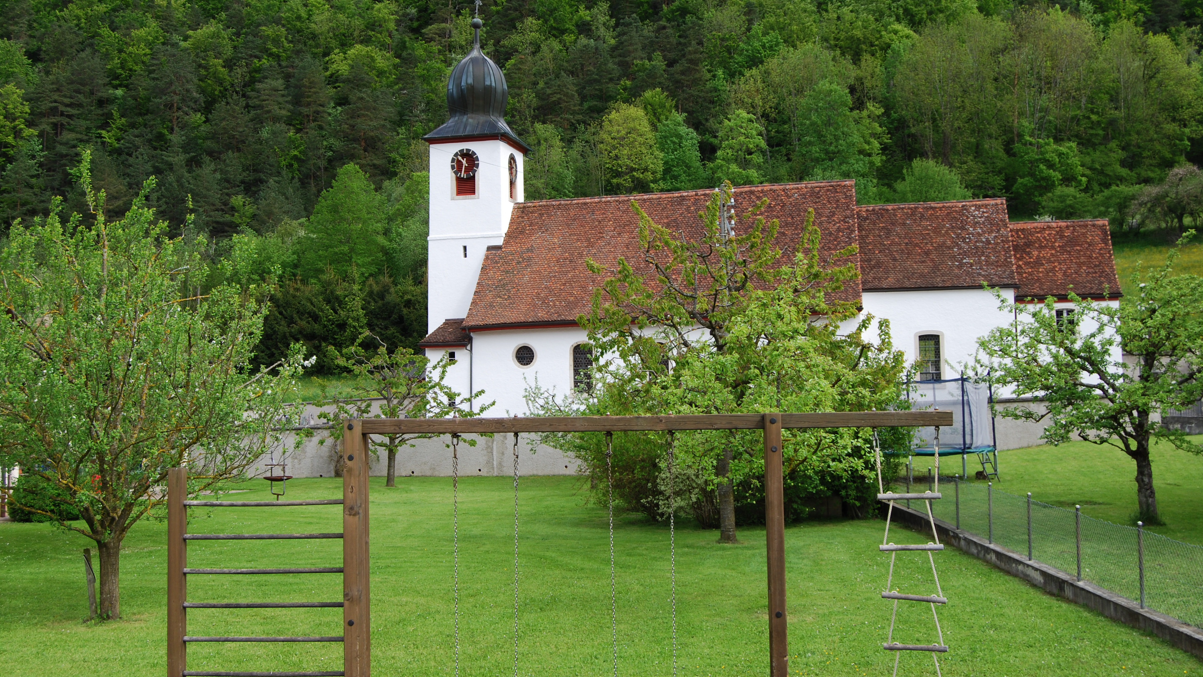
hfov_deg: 49.4
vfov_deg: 29.0
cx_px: 600
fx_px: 1308
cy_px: 281
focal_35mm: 41
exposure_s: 1/160
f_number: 6.3
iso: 100
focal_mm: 26
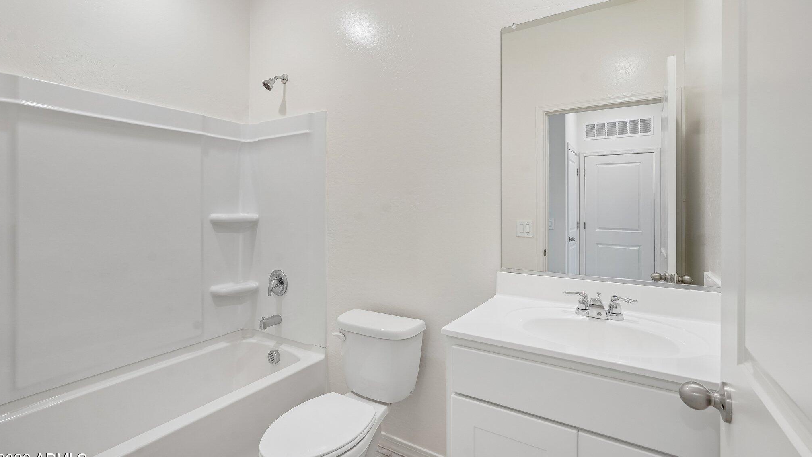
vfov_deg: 63.8
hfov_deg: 95.9
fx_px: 366
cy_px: 210
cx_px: 406
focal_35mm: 17
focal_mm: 16
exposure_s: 1/30
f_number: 8
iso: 400
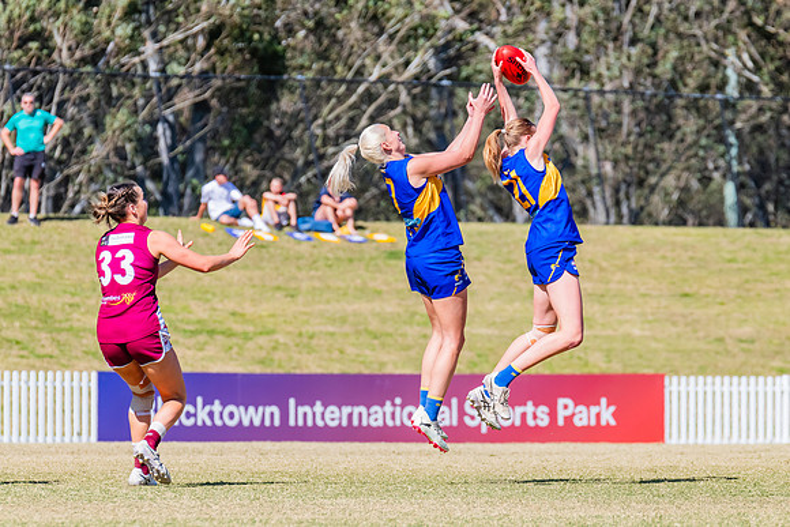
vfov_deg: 3.1
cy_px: 305
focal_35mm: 448
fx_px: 9831
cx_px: 451
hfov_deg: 4.6
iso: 800
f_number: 10
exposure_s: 1/1600
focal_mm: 360
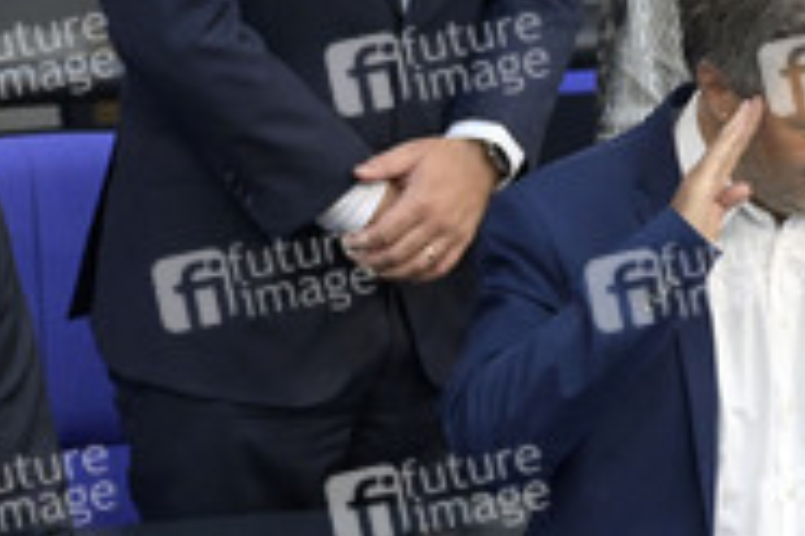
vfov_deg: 2.2
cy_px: 389
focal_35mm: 631
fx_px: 14109
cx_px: 322
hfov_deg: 3.3
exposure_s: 1/320
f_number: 5.6
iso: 8000
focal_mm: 260
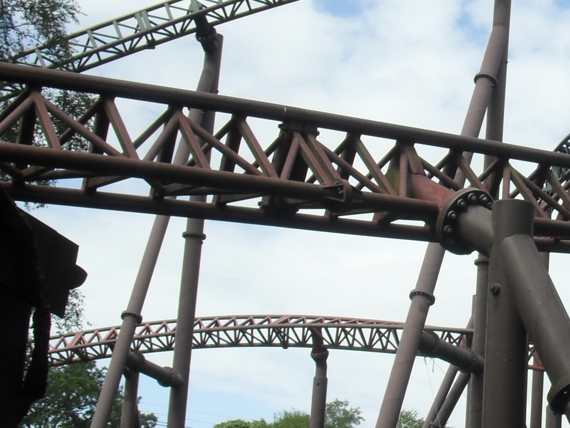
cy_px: 267
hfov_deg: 18.9
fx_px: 1581
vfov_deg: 15.4
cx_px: 743
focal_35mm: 96
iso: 100
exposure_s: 1/125
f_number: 8.4
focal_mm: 6.3
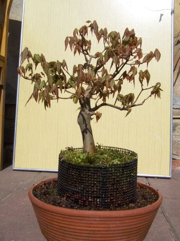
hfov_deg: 36.8
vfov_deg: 47.9
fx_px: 270
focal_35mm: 39
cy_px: 120
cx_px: 90
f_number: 7.1
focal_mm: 6.4
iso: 64
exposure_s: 1/320
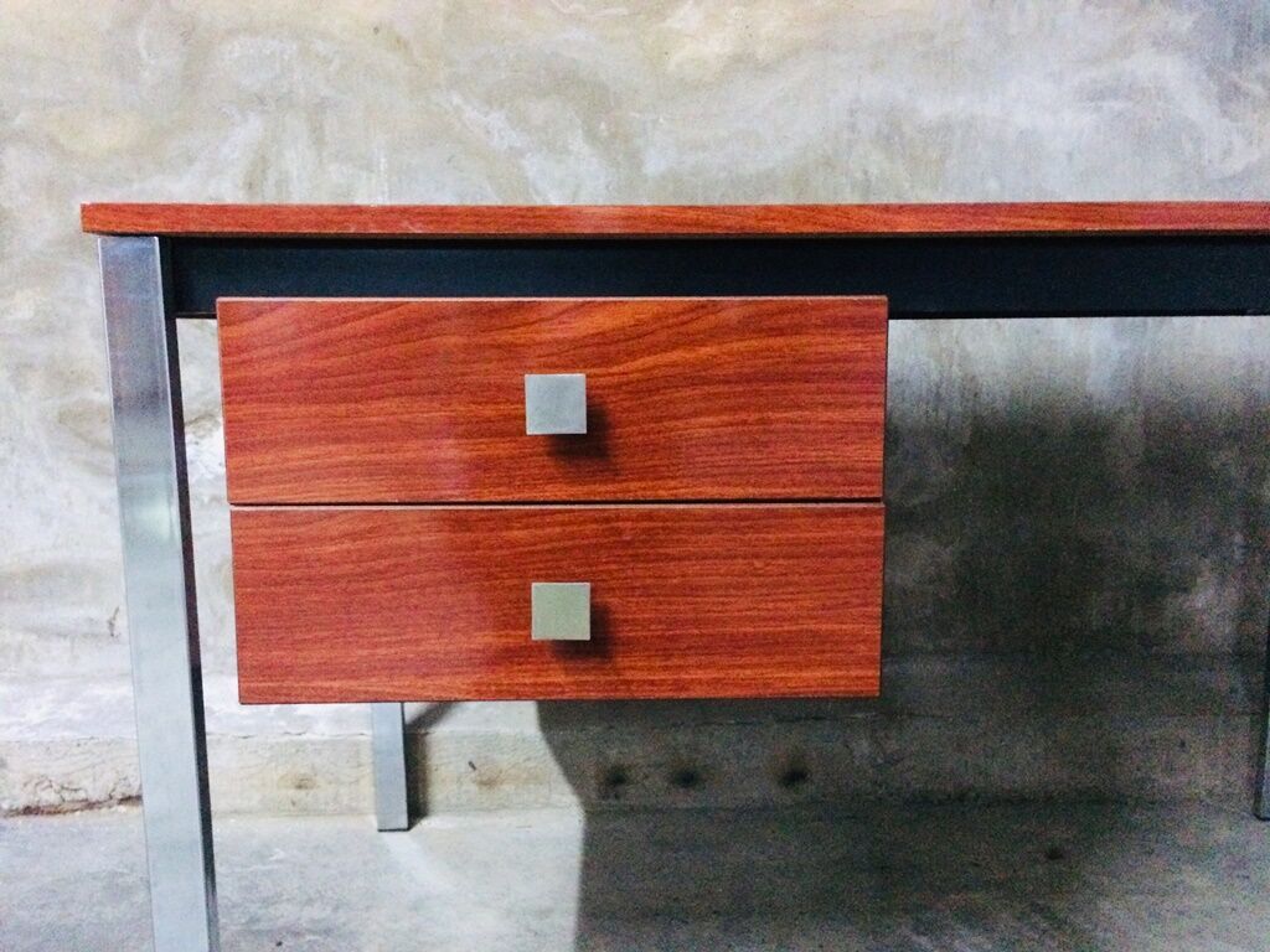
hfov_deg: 61.7
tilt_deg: -8.0
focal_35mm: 29
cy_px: 476
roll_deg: +0.2
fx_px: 1064
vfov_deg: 48.2
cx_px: 635
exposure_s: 1/17
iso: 800
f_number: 2.2
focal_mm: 4.15
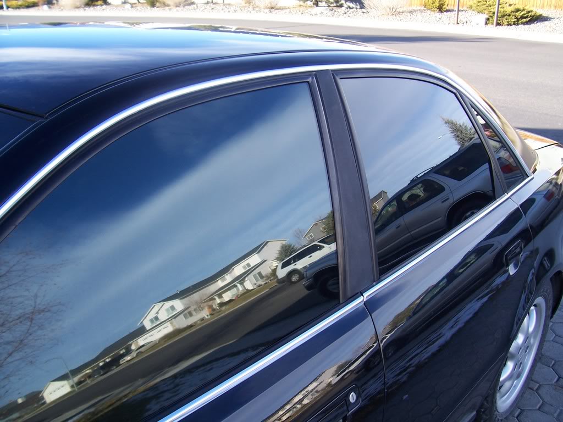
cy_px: 211
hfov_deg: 54.0
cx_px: 282
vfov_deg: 41.8
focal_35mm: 34
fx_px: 553
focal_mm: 5.6
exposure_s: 1/250
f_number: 2.7
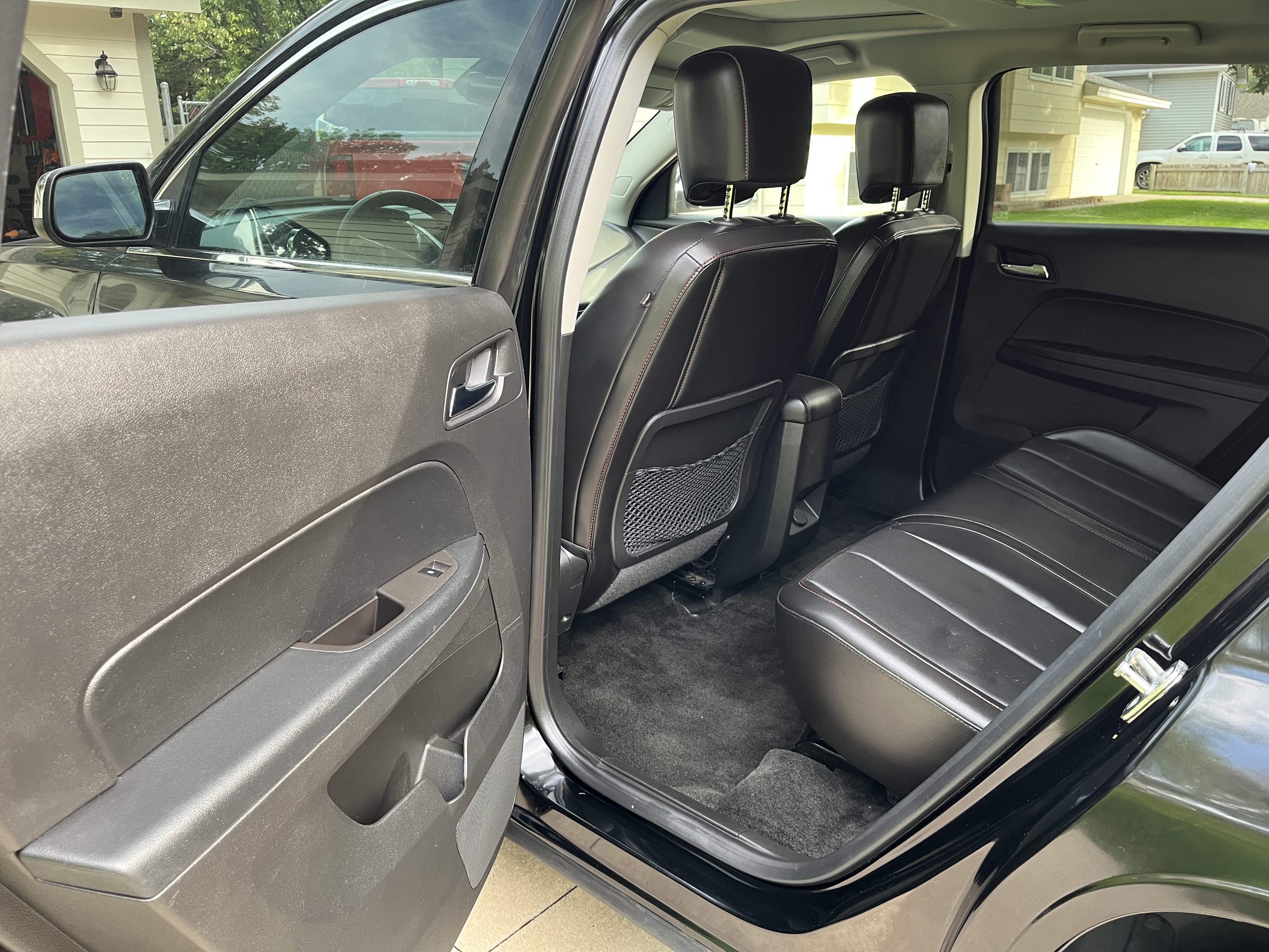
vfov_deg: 53.1
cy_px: 476
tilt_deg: -18.6
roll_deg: +0.4
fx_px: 953
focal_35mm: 26
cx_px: 634
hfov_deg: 67.3
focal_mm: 5.1
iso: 125
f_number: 1.6
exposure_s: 1/89
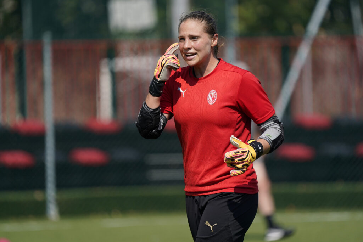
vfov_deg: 2.6
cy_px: 121
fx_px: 5334
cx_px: 182
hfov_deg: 3.9
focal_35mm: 529
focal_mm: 529
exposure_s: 1/2500
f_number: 6.3
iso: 500
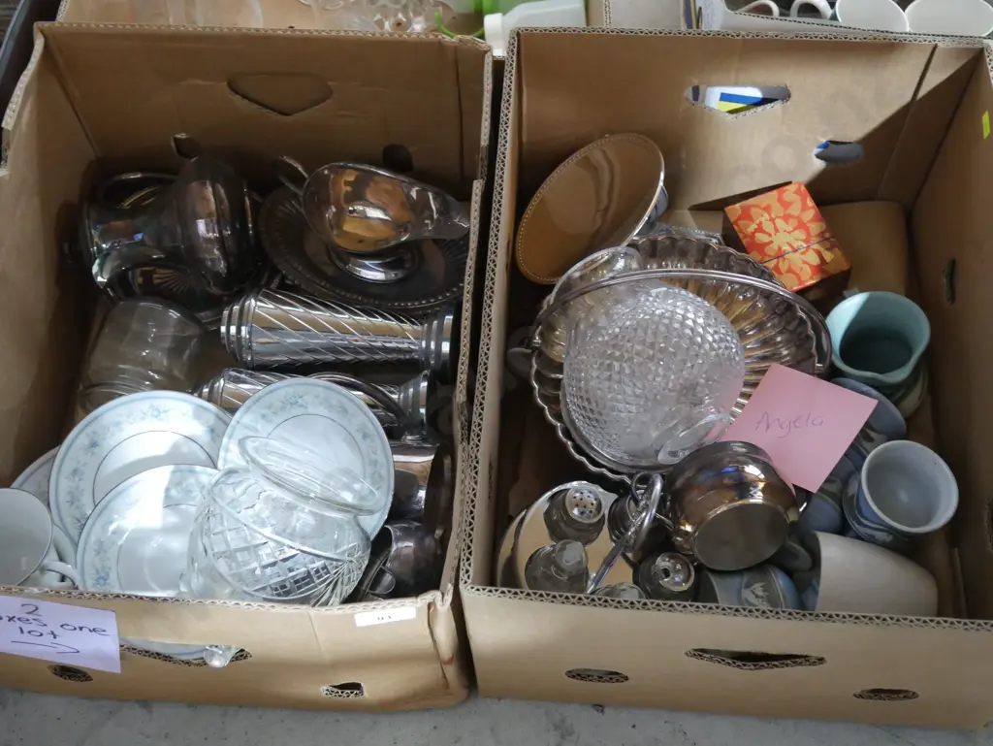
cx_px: 496
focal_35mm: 40
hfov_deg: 46.8
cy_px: 373
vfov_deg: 36.0
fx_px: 1148
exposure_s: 1/25
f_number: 4.4
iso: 3200
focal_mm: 20
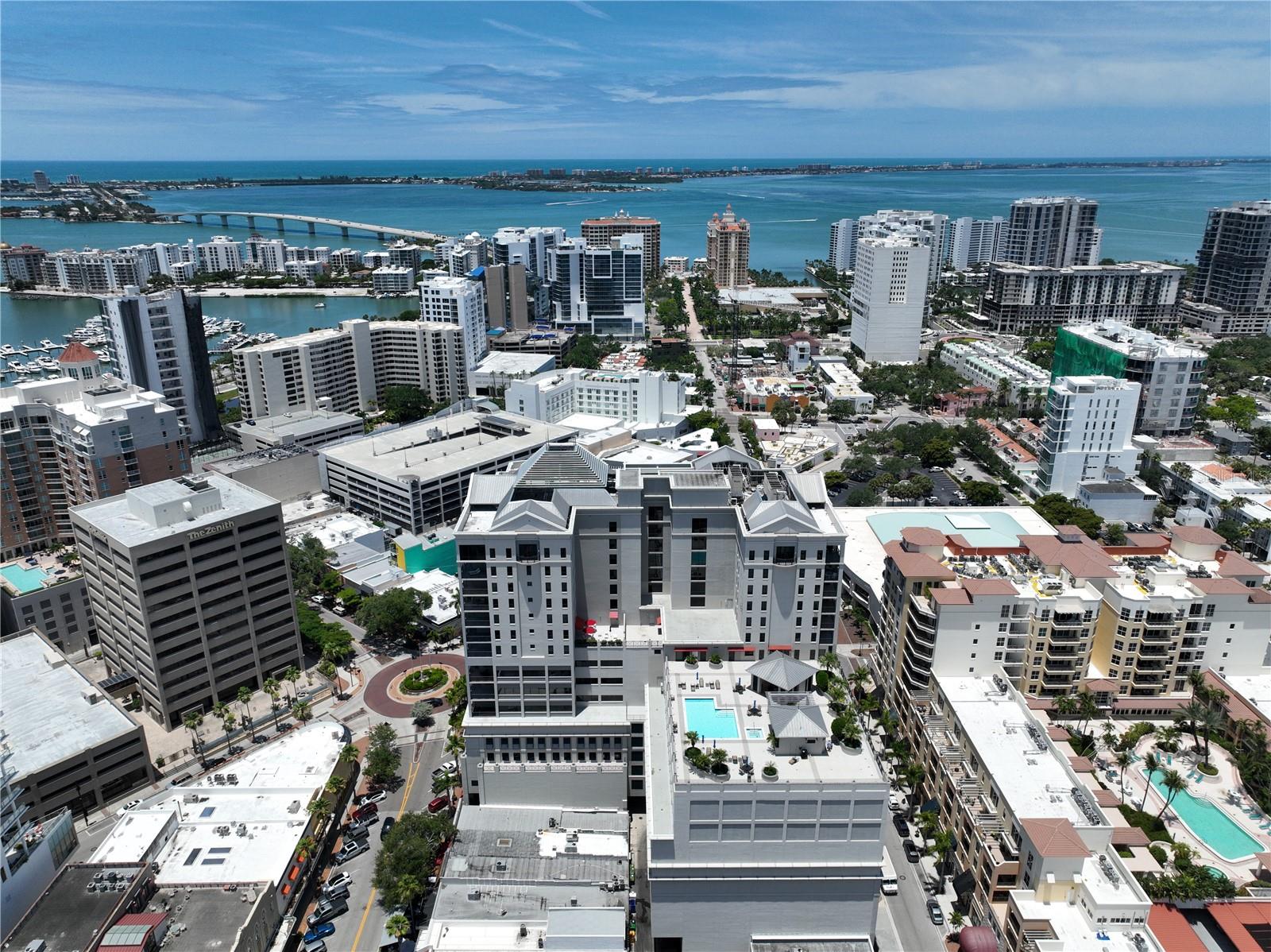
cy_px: 476
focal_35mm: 24
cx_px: 636
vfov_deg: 56.8
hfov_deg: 71.6
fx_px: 881
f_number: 2.8
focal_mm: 12.29
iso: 110
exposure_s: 1/3200
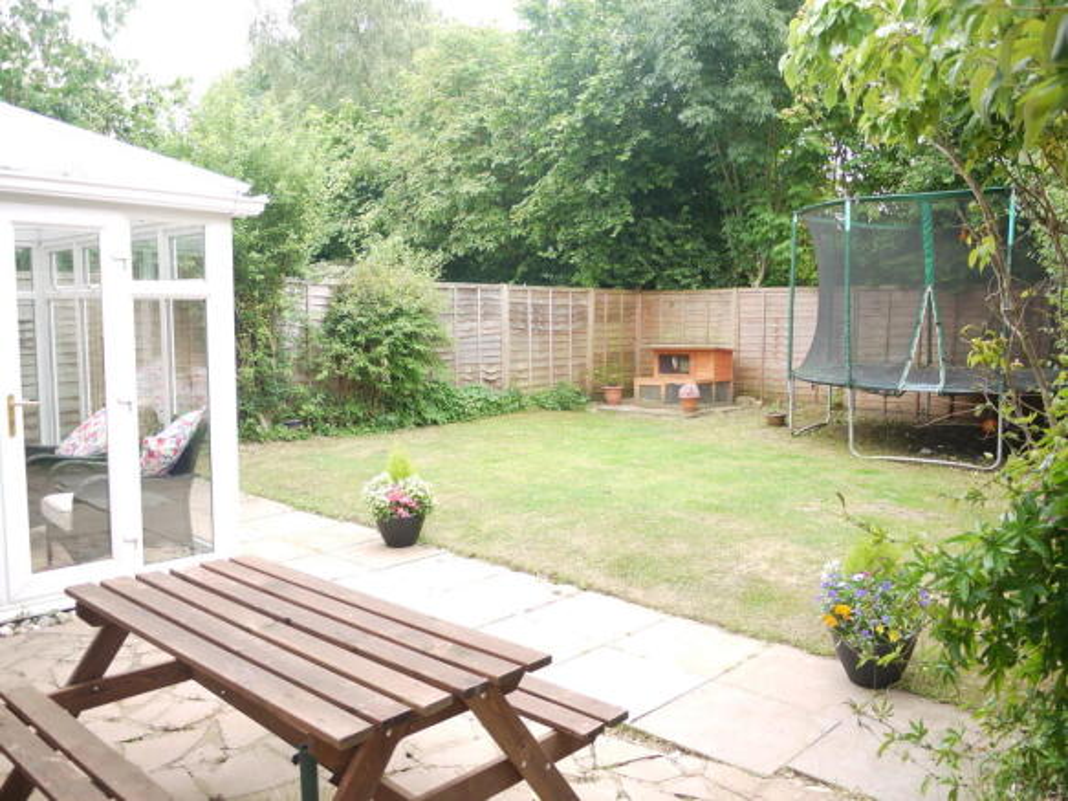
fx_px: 864
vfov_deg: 49.7
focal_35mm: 28
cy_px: 400
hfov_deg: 63.5
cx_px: 534
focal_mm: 14
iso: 100
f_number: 3.5
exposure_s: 1/40
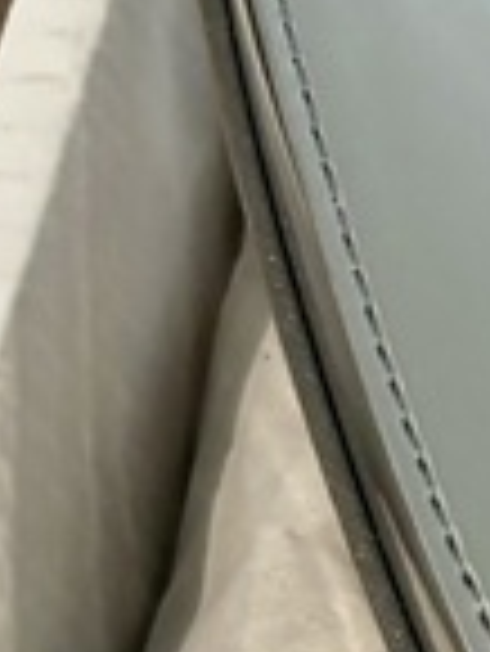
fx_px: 3373
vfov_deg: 10.7
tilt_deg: -54.9
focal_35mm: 179
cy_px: 949
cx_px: 1663
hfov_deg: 7.1
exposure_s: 1/60
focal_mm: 5.96
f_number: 1.6
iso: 250
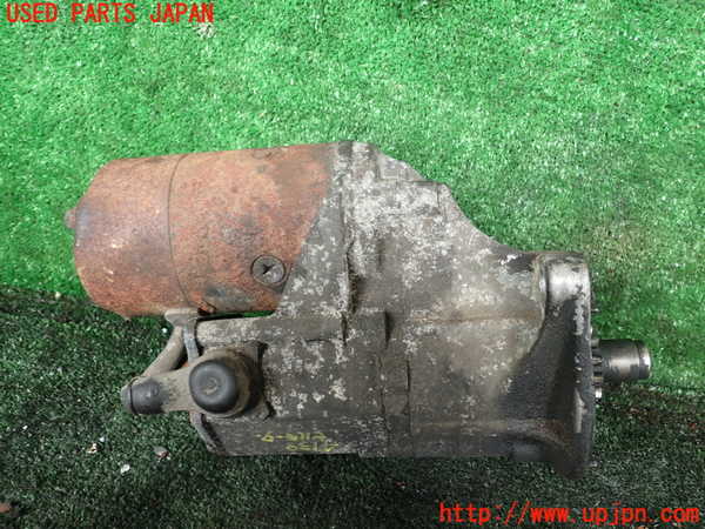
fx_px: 611
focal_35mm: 30
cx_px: 352
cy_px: 264
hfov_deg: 60.0
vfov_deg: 46.8
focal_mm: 5.4
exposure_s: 1/60
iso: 125
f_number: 2.3
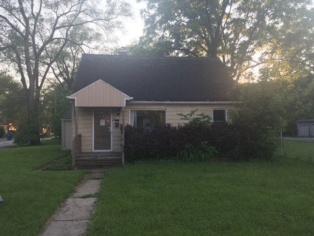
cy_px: 118
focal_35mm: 29
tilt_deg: +0.9
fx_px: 263
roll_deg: +0.5
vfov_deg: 48.2
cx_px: 157
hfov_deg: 61.7
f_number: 2.2
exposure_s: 1/193
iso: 32
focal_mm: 4.15
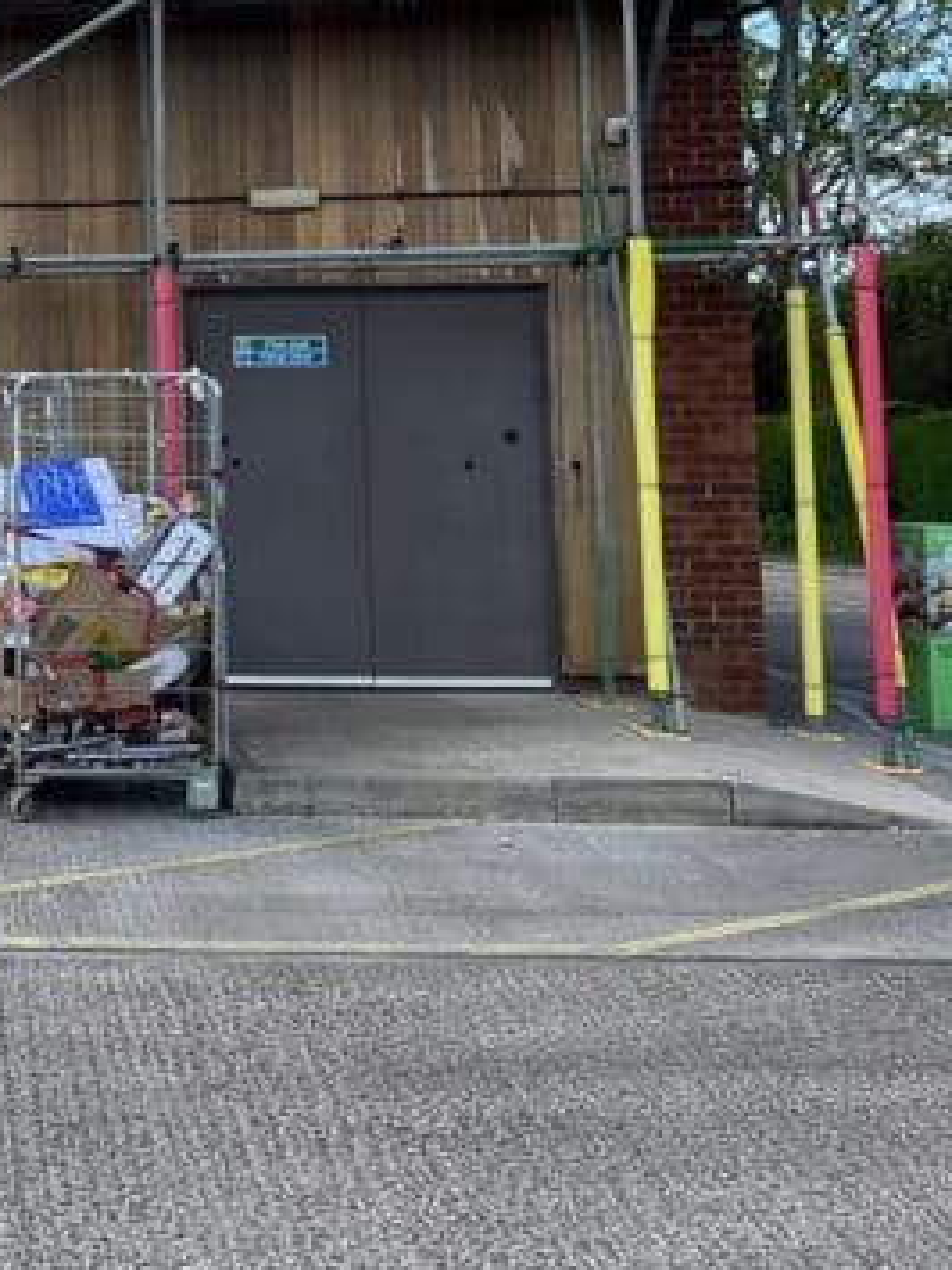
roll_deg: +0.9
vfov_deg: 25.7
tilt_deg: +2.5
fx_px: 2752
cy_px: 311
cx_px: -565
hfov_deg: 17.3
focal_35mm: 75
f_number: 1.6
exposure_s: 1/1957
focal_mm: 5.1
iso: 50
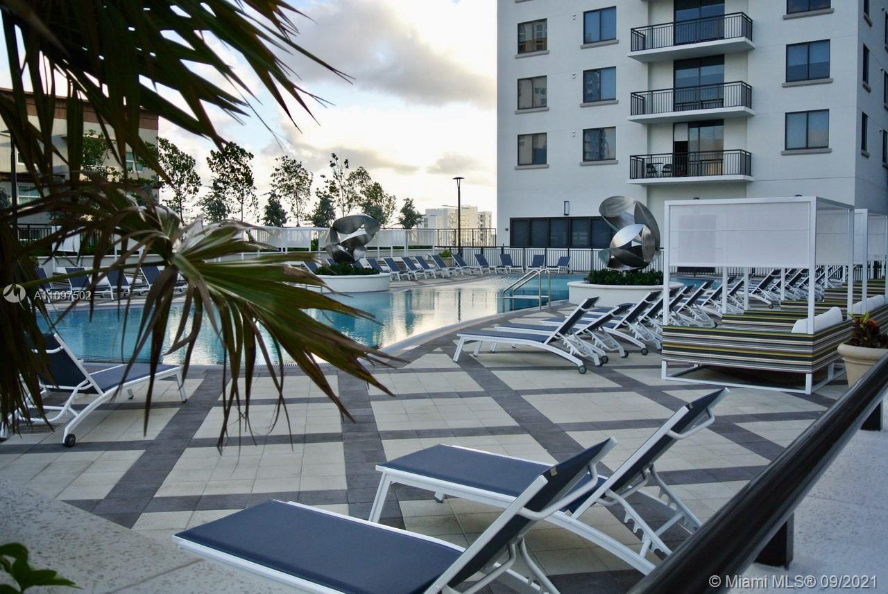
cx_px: 444
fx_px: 766
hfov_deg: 60.2
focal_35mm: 31
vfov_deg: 42.4
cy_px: 297
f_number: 4
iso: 100
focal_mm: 11.8
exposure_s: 1/320
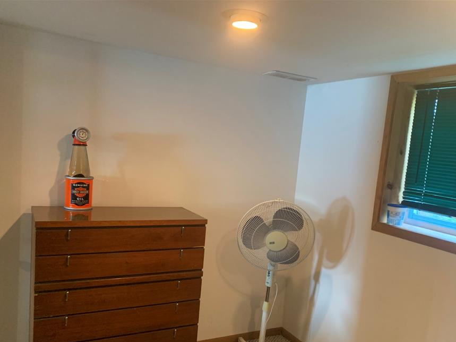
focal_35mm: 31
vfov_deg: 45.2
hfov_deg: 58.1
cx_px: 263
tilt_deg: -6.8
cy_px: 203
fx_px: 408
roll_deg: -5.3
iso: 400
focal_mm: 4.25
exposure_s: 1/60
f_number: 1.8
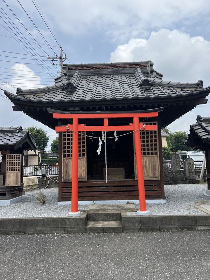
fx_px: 210
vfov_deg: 67.3
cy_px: 140
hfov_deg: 53.1
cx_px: 105
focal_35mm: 26
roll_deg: +2.2
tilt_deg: +6.0
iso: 50
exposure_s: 1/2571
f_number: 1.5
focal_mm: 5.7
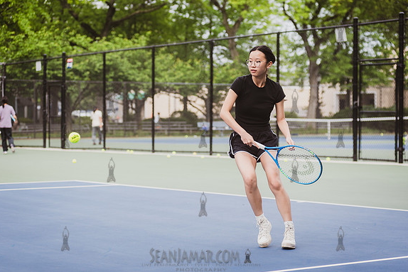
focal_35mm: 88
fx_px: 998
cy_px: 135
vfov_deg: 15.5
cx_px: 204
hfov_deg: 23.1
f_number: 3.5
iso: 200
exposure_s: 1/800
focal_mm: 80
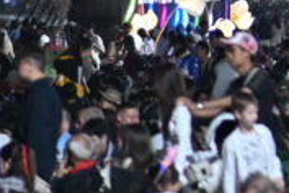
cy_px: -204
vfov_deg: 1.9
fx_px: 5915
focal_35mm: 737
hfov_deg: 2.8
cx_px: 614
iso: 1800
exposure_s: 1/250
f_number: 1.8
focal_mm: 85
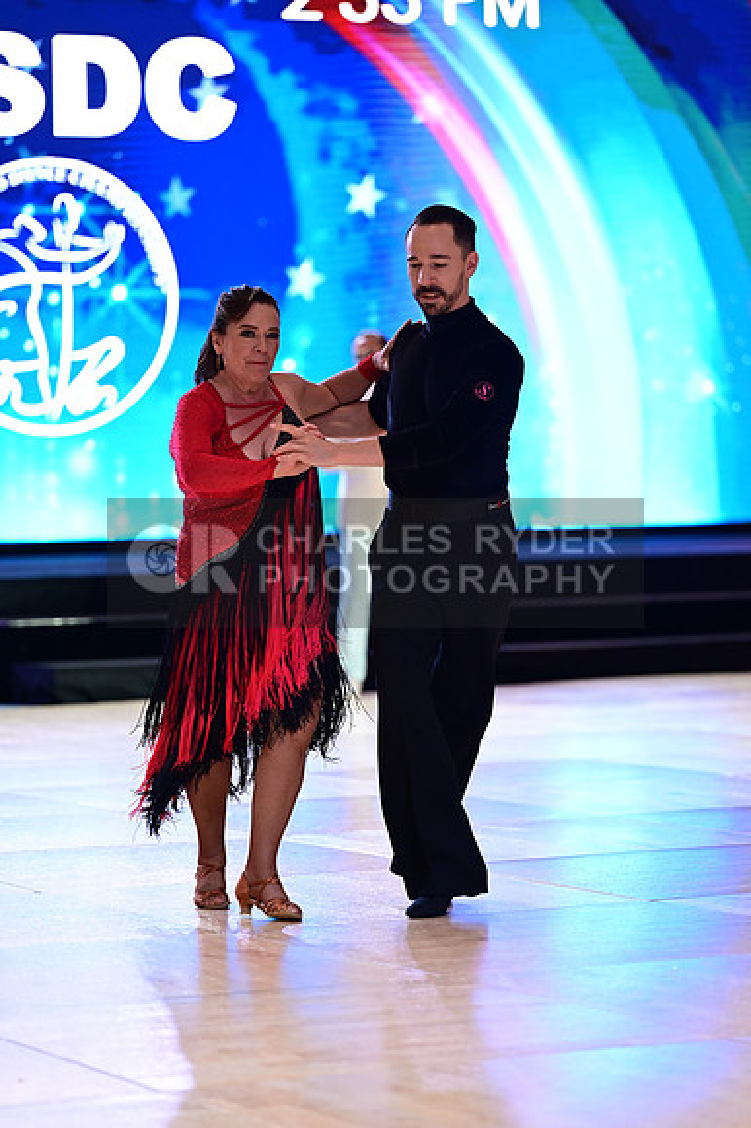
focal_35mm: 125
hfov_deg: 11.0
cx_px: 376
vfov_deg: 16.4
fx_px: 3916
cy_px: 564
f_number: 2.8
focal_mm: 125
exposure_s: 1/500
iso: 2000
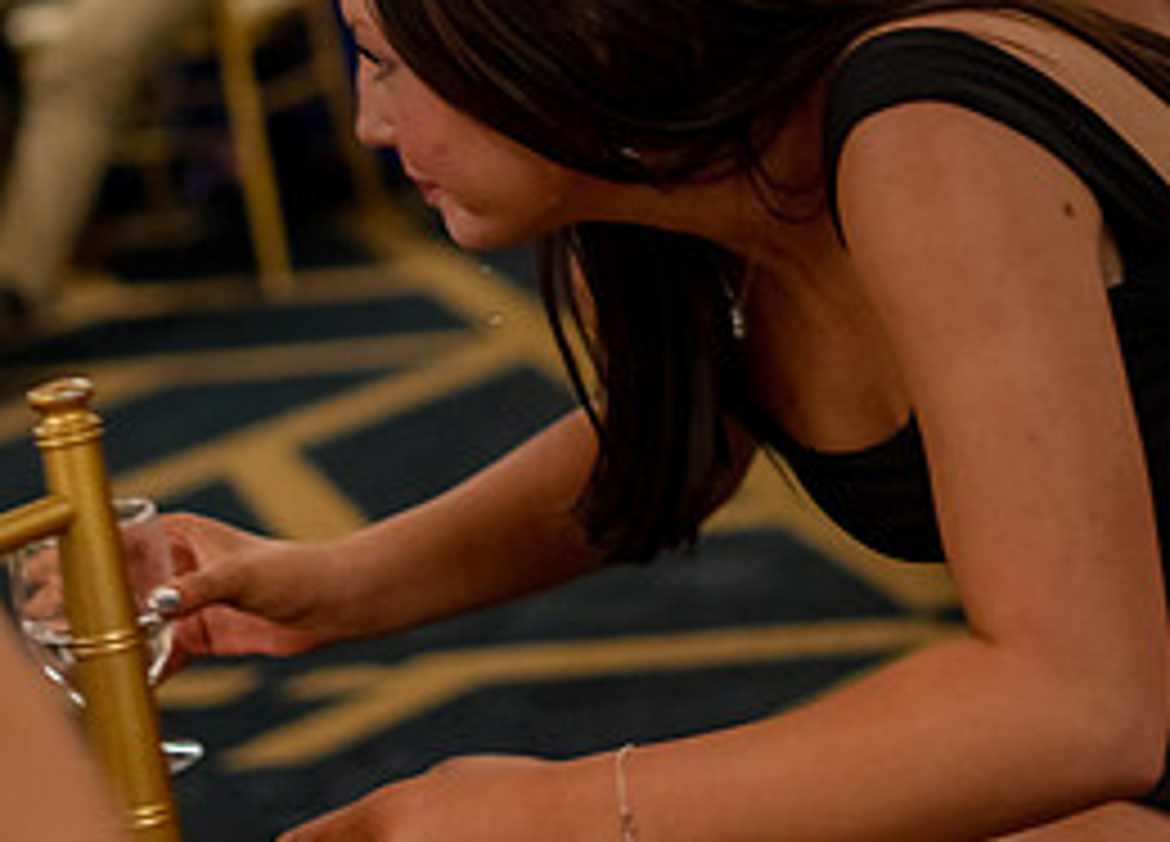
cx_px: 720
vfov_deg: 12.0
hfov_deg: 16.8
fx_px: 3964
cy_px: 50
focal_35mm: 119
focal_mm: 50
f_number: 1.8
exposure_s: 1/250
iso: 1000
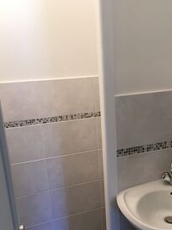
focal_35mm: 45
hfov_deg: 31.8
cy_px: 153
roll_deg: +3.4
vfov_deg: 41.5
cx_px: 121
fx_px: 298
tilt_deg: -21.1
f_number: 2.2
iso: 80
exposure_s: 1/33
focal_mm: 4.15
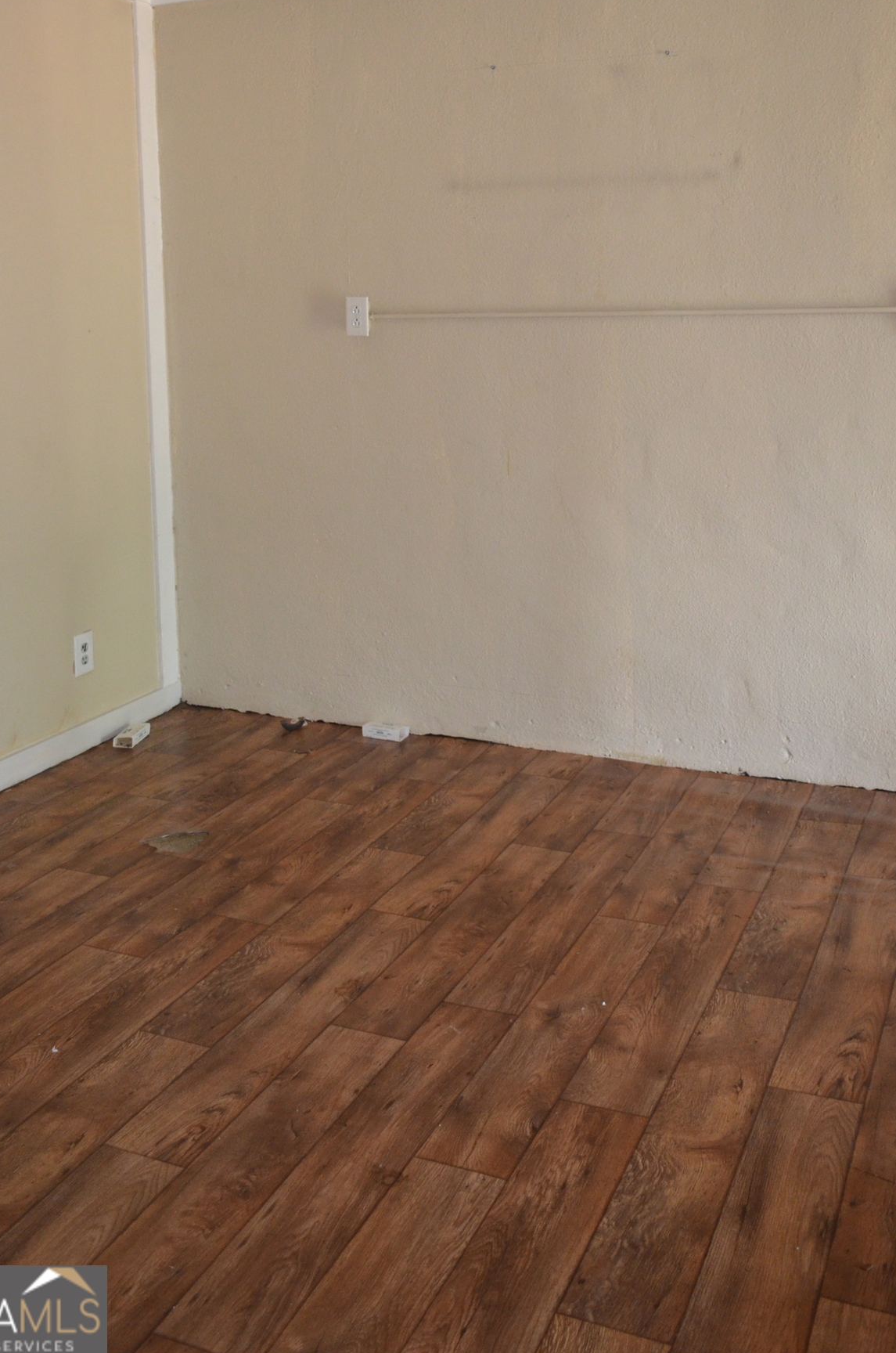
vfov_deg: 52.2
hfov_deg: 36.7
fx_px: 1350
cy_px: 453
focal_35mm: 36
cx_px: 434
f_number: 3.5
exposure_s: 1/60
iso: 1400
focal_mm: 18
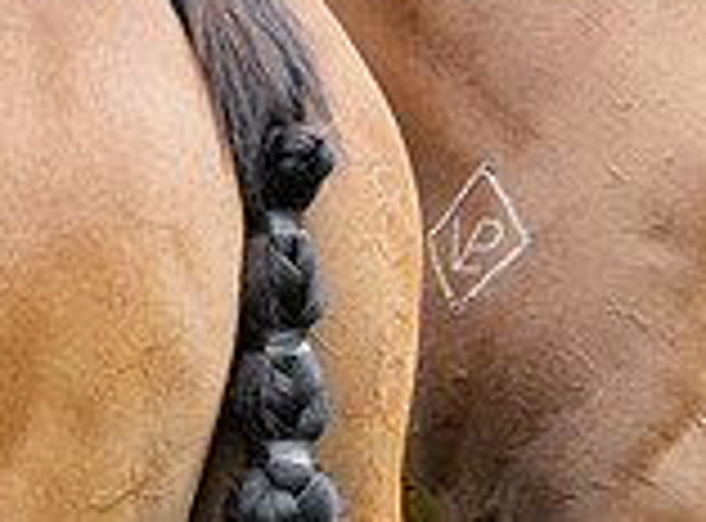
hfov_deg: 1.0
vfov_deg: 0.7
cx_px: -260
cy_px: -476
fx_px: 41811
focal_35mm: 2061
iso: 400
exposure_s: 1/1000
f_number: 4
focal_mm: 500
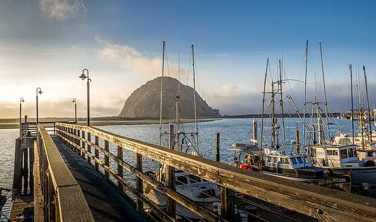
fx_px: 292
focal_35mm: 29
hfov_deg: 65.5
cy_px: 109
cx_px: 188
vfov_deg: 41.5
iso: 160
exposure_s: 1/30
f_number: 13
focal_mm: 28
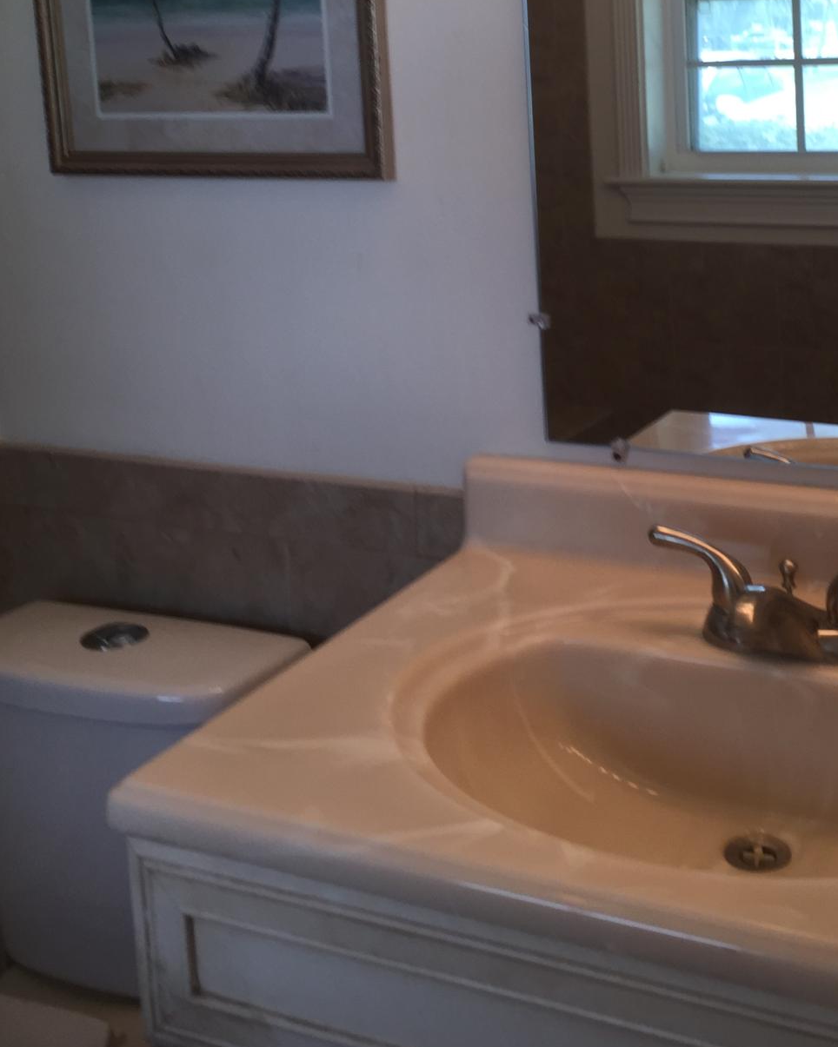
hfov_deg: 31.7
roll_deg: +4.3
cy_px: 219
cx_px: 595
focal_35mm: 47
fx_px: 1457
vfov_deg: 38.2
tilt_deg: -5.7
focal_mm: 4.15
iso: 32
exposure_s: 1/60
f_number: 2.2
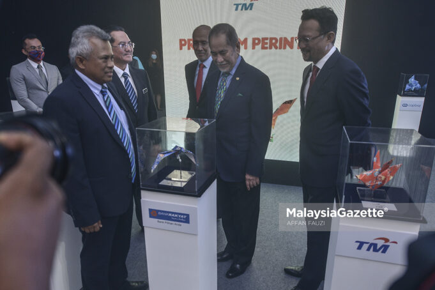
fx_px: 278
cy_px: 145
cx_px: 218
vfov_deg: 55.1
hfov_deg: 76.1
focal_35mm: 23
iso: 500
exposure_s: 1/160
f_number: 2.8
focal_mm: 23
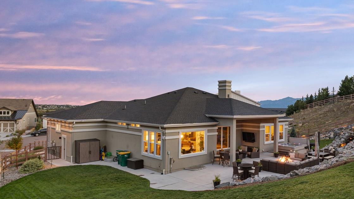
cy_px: 98
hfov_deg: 67.4
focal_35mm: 27
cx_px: 238
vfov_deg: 42.6
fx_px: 256
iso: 250
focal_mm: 12.1
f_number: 8
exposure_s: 2.5
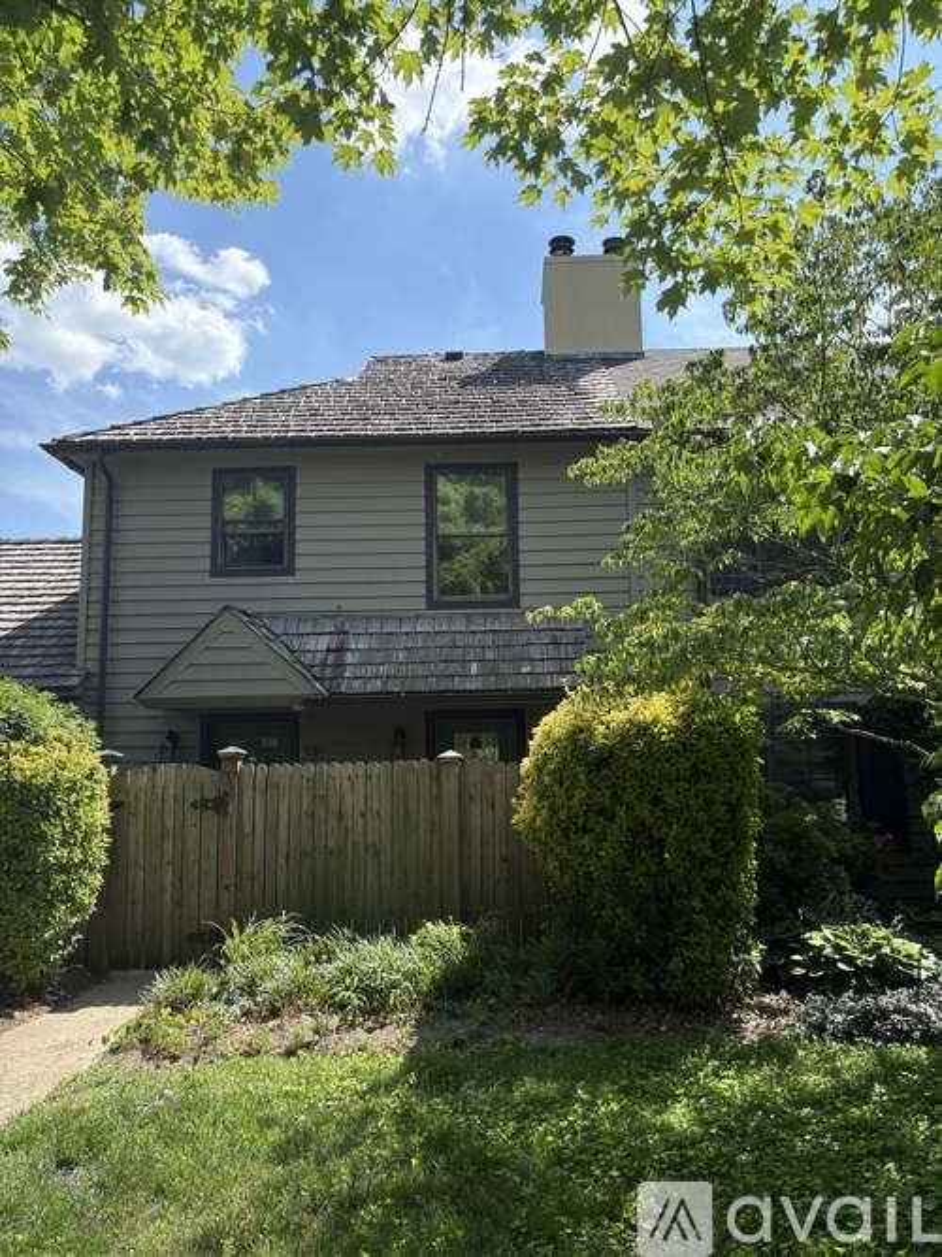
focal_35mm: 26
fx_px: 944
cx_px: 471
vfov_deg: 67.3
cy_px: 628
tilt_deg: +8.1
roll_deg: +0.4
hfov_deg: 53.0
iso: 64
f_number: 1.6
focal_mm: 5.96
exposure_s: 1/1799
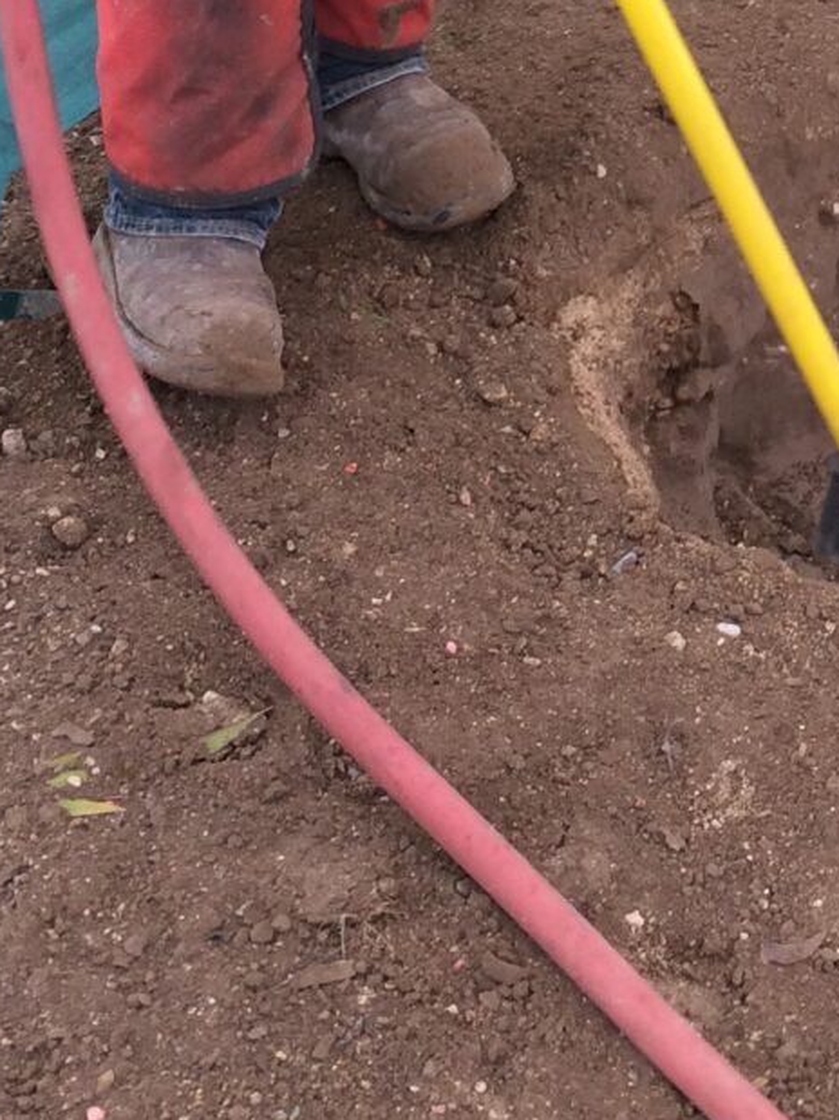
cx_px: 933
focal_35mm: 97
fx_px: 3136
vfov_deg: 18.9
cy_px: -279
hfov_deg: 14.9
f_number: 2.2
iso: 50
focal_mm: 4.12
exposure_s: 1/60
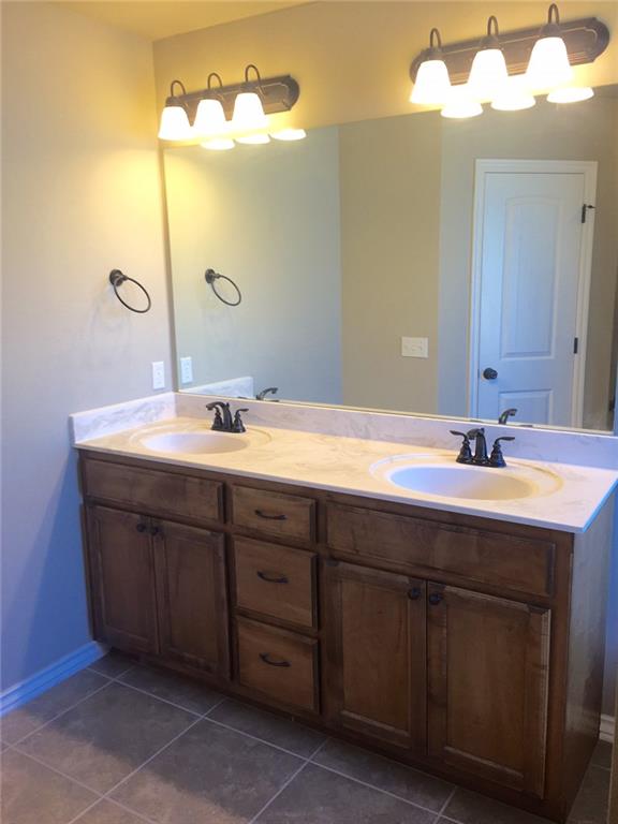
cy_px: 412
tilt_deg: -11.1
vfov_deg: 61.7
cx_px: 309
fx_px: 690
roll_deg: +1.2
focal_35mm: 29
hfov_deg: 48.2
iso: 32
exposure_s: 1/40
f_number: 2.2
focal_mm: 4.15
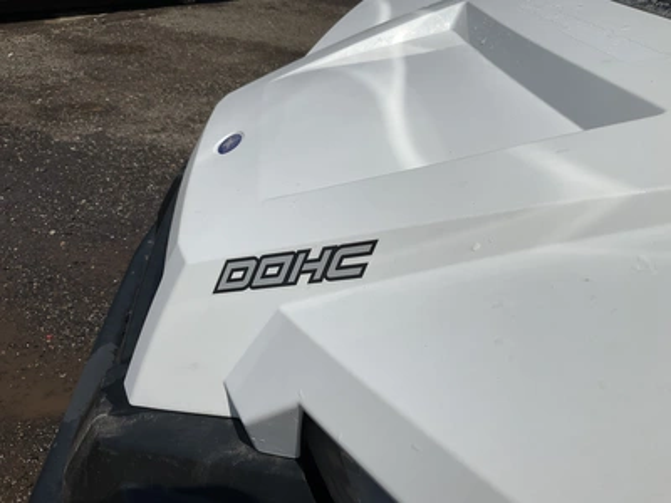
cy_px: 252
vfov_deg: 48.2
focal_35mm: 29
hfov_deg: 61.7
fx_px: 562
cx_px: 336
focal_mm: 3
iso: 25
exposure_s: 1/10204
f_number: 1.8
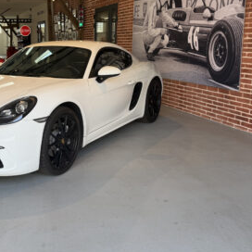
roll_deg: +0.3
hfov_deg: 40.8
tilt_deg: -9.7
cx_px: 45
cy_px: 97
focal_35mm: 39
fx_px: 321
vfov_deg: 42.6
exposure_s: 1/297
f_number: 1.78
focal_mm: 6.76
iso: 80
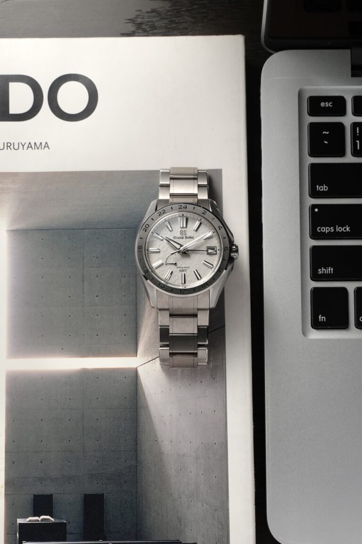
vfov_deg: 38.2
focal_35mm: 52
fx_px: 784
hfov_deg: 26.0
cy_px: 272
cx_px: 181
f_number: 9
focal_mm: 52
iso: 320
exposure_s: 1/60
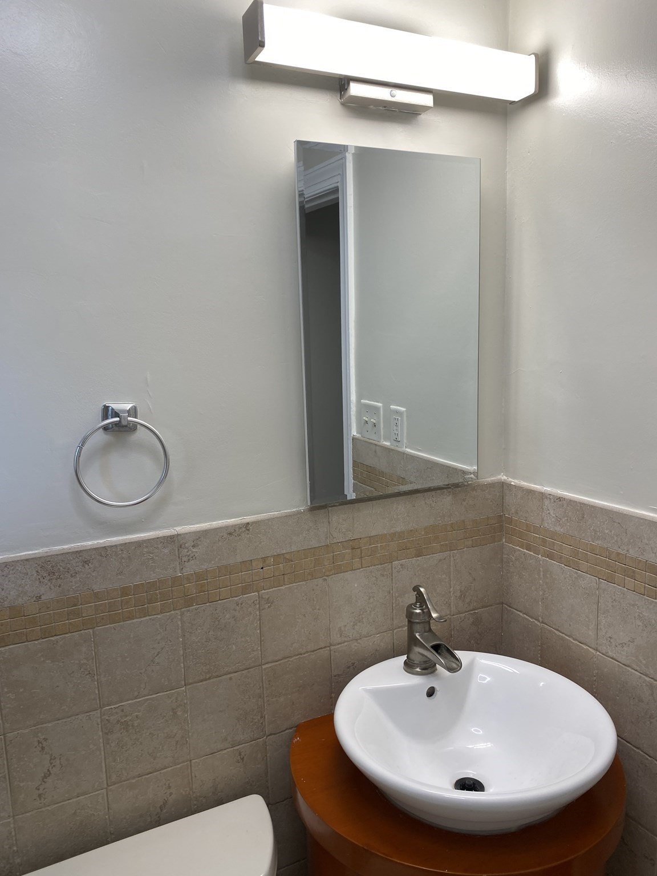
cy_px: 438
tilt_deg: -7.7
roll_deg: +2.1
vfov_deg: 67.3
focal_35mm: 26
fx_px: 658
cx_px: 328
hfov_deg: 53.1
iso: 40
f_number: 1.8
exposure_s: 1/120
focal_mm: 4.25
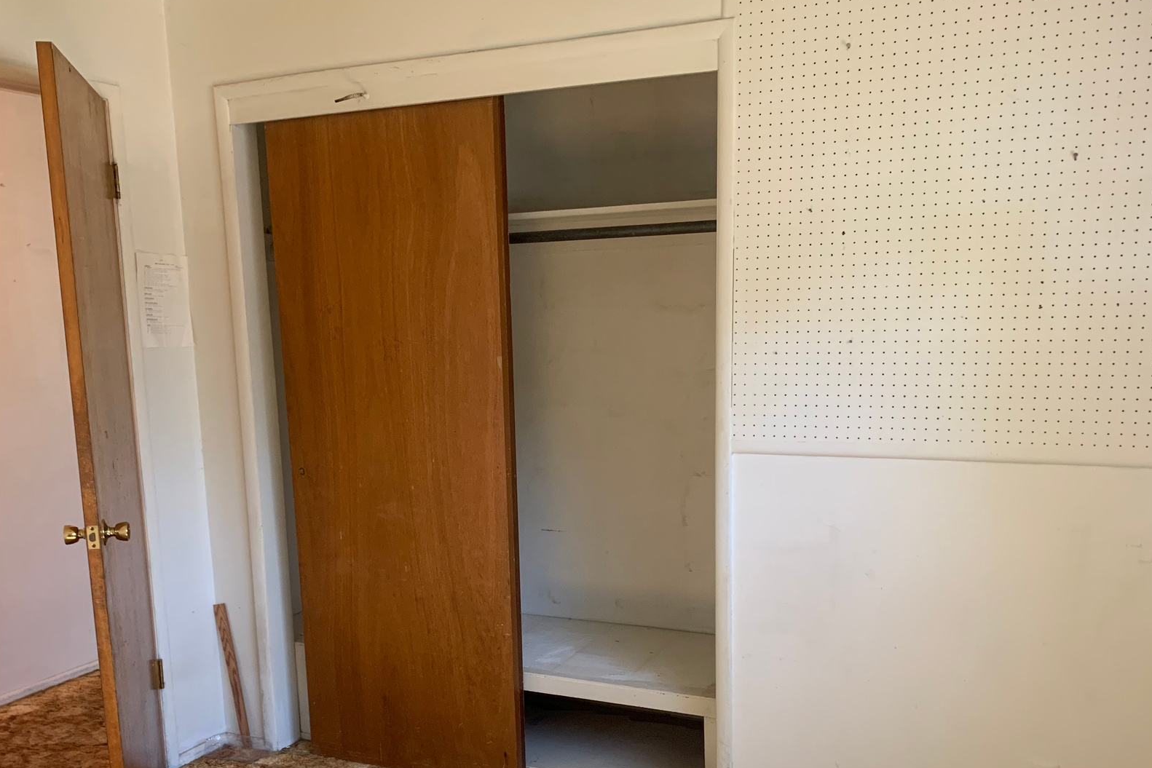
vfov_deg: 37.3
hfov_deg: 54.4
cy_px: 538
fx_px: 1120
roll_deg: +1.8
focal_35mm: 35
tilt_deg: -10.9
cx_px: 543
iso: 200
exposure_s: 1/60
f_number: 1.8
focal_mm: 4.25
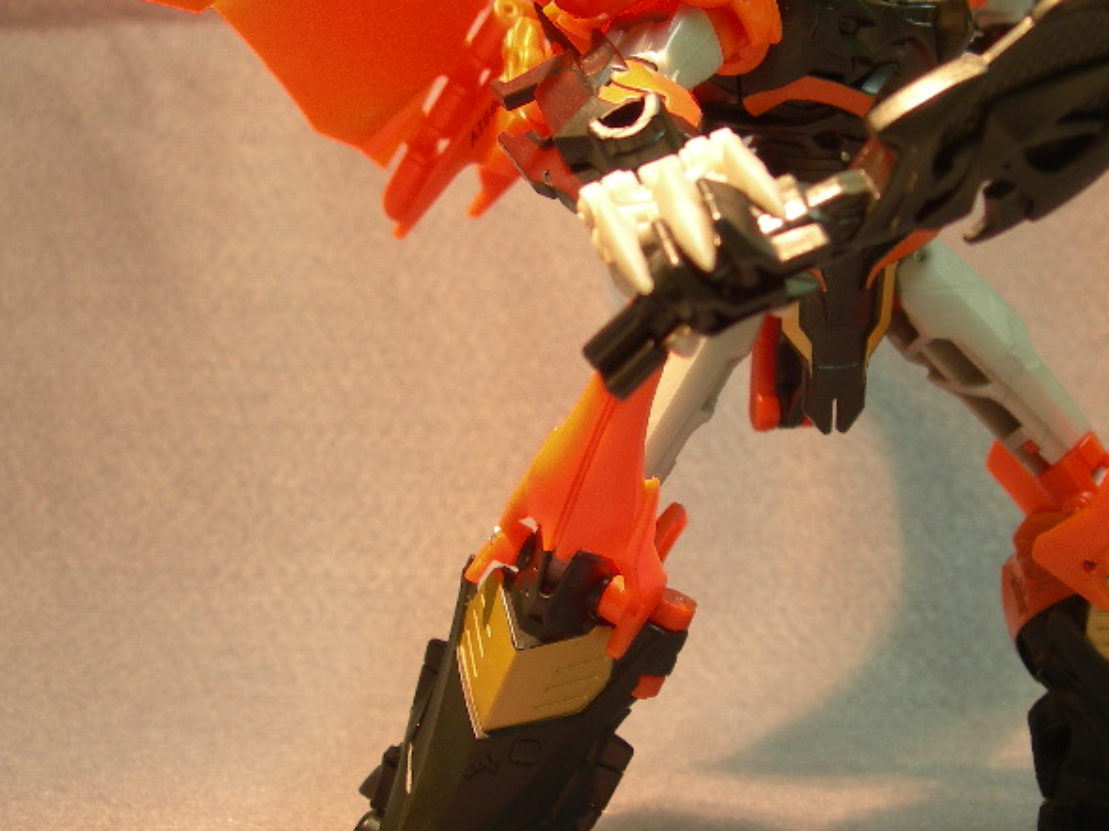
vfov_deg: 22.2
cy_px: 391
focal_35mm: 66
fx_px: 2114
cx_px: 686
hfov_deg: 29.3
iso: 50
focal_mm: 7.8
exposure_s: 1/10
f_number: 2.8
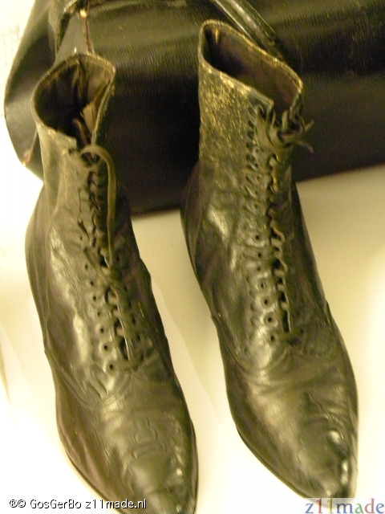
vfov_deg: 15.3
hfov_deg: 11.5
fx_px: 1913
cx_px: 192
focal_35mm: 129
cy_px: 257
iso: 800
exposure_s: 1/3.2
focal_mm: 23
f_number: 4.5
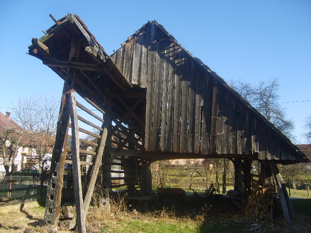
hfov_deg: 52.6
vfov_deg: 40.7
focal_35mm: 35
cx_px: 156
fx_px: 314
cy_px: 116
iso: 50
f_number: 2.8
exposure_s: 1/350
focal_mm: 5.8
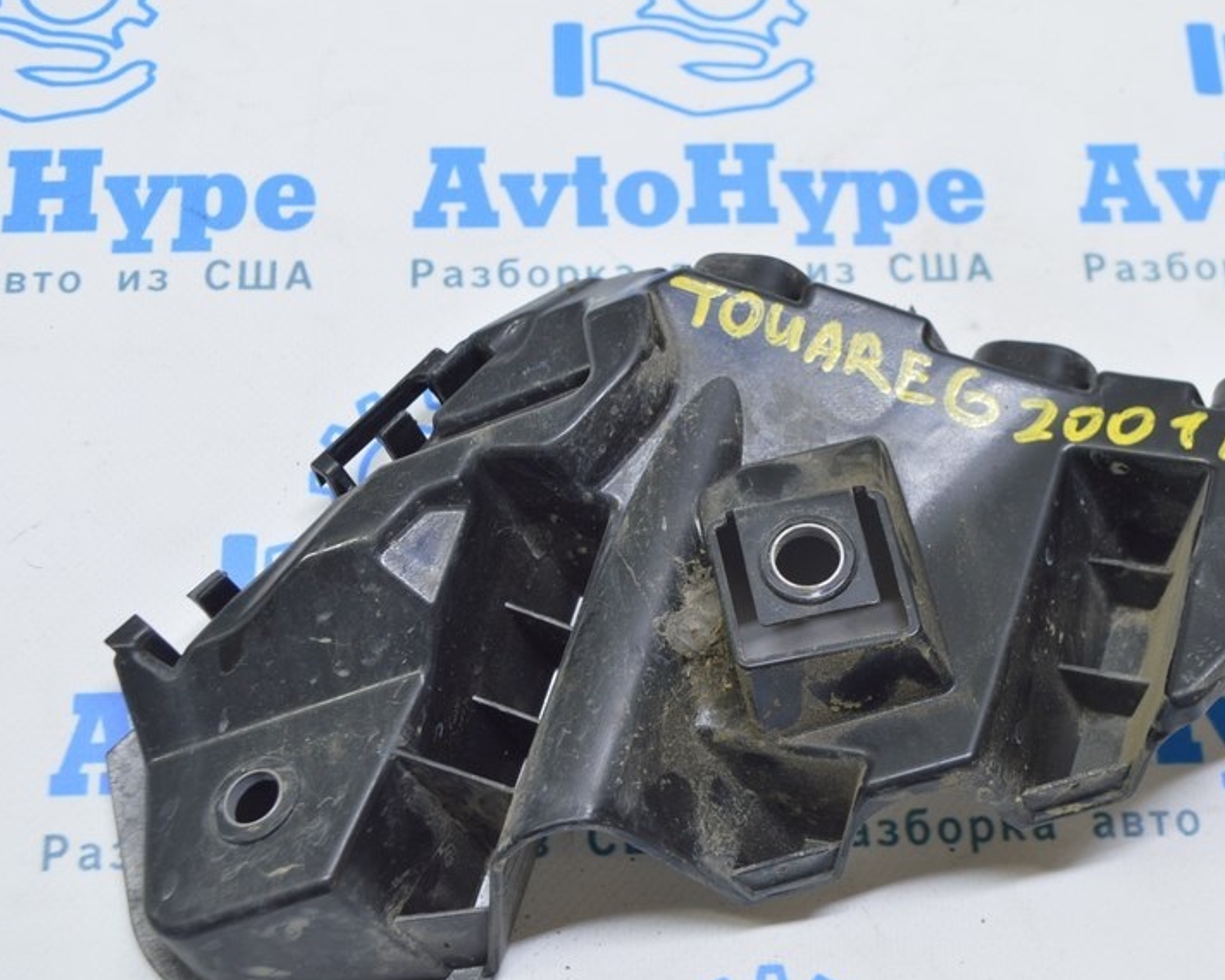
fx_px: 1983
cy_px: 535
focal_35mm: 55
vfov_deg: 27.8
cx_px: 718
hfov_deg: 34.3
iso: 400
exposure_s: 1/20
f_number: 5.6
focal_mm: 27
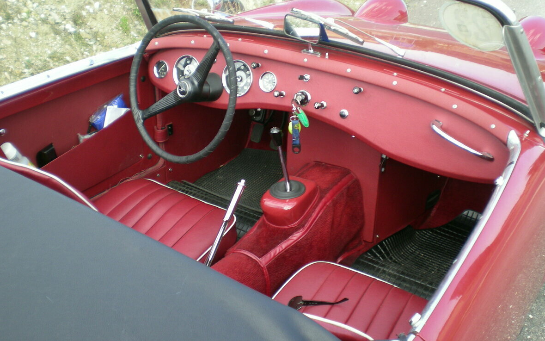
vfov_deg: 31.2
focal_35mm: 41
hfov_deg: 48.2
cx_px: 269
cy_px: 152
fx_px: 609
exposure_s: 1/110
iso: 50
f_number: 3.1
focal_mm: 6.3
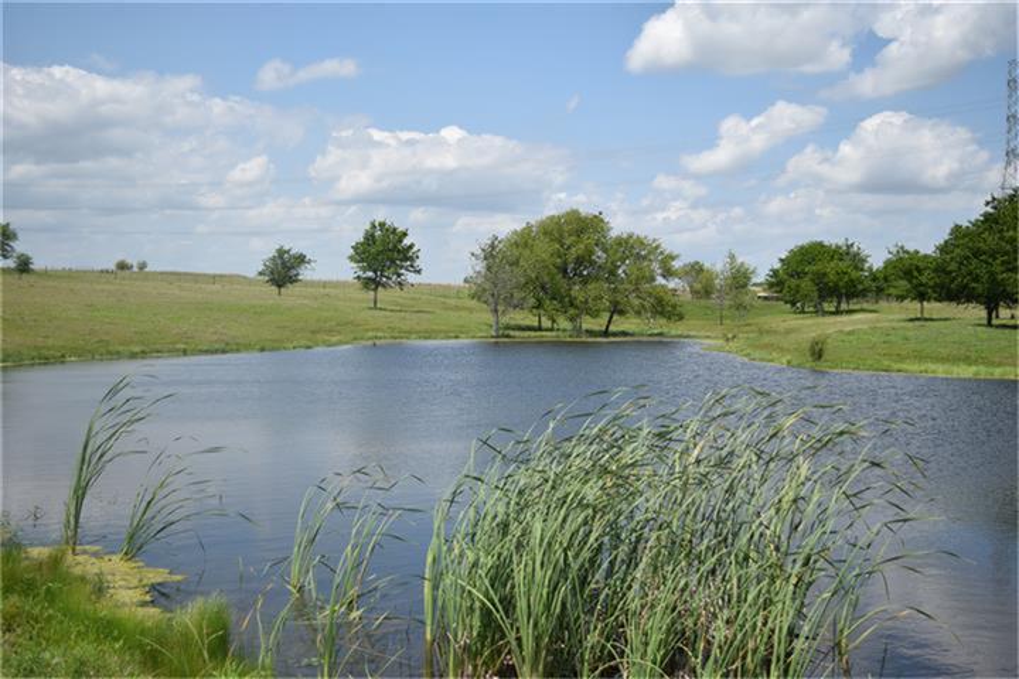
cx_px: 510
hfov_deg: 43.6
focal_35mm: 45
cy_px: 340
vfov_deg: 29.9
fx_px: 1274
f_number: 4.2
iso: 200
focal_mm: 30
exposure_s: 1/2000
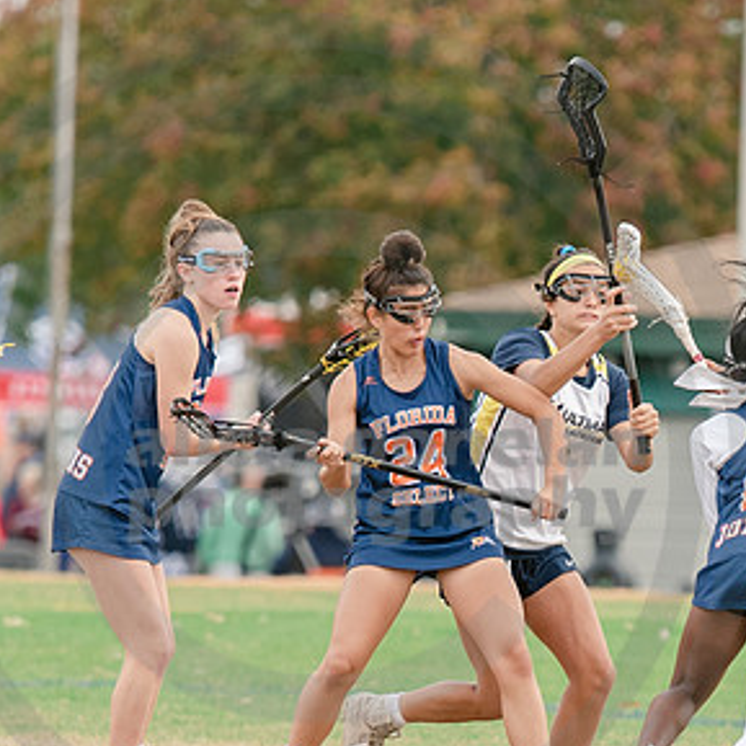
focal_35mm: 875
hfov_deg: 2.0
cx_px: 682
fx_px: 21334
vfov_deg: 2.0
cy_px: 698
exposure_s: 1/1250
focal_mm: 200
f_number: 2.8
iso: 320
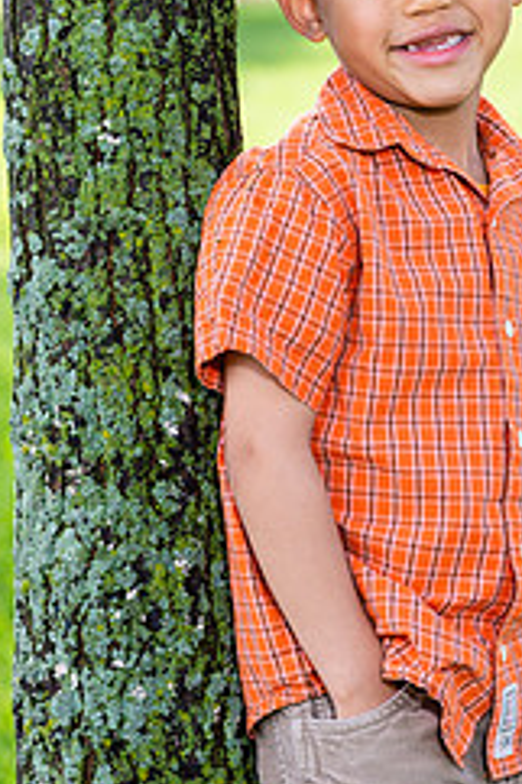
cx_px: 347
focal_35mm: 158
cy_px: 162
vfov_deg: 13.0
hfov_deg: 8.7
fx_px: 3441
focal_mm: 85
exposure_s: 1/200
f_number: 5
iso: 100
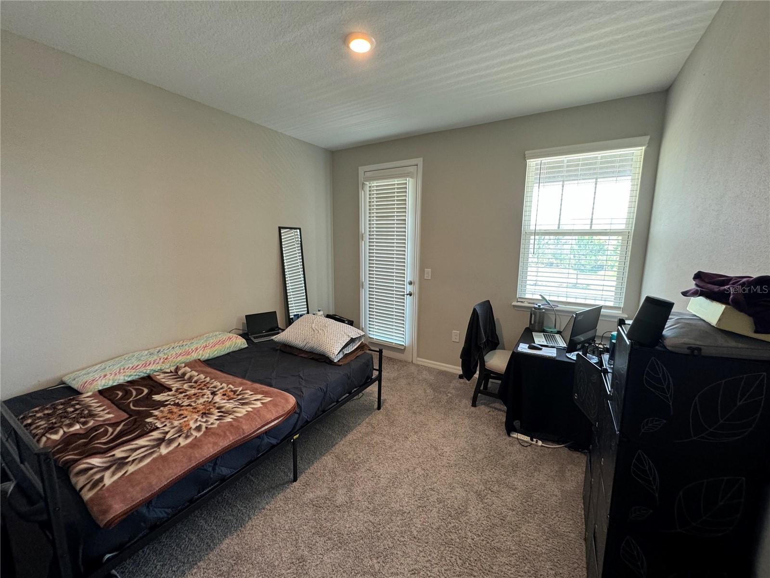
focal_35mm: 14
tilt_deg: -8.3
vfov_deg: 85.7
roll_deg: -0.3
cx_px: 385
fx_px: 311
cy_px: 289
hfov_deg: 102.1
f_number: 2.2
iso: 160
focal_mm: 2.22
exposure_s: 1/60
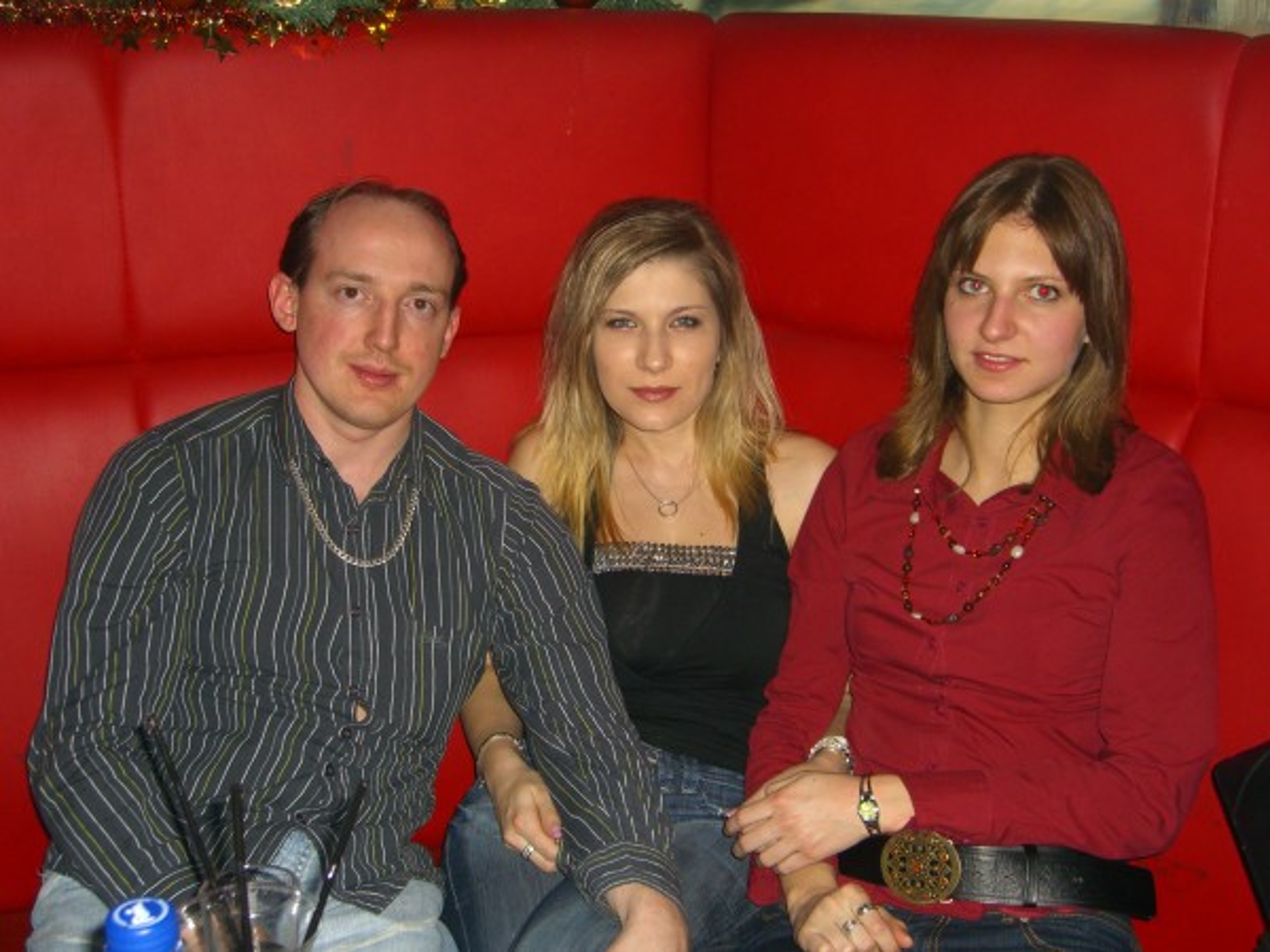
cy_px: 476
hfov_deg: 41.2
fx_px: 1688
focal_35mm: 46
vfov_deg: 31.5
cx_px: 635
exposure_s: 1/60
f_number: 3.1
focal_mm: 9.5
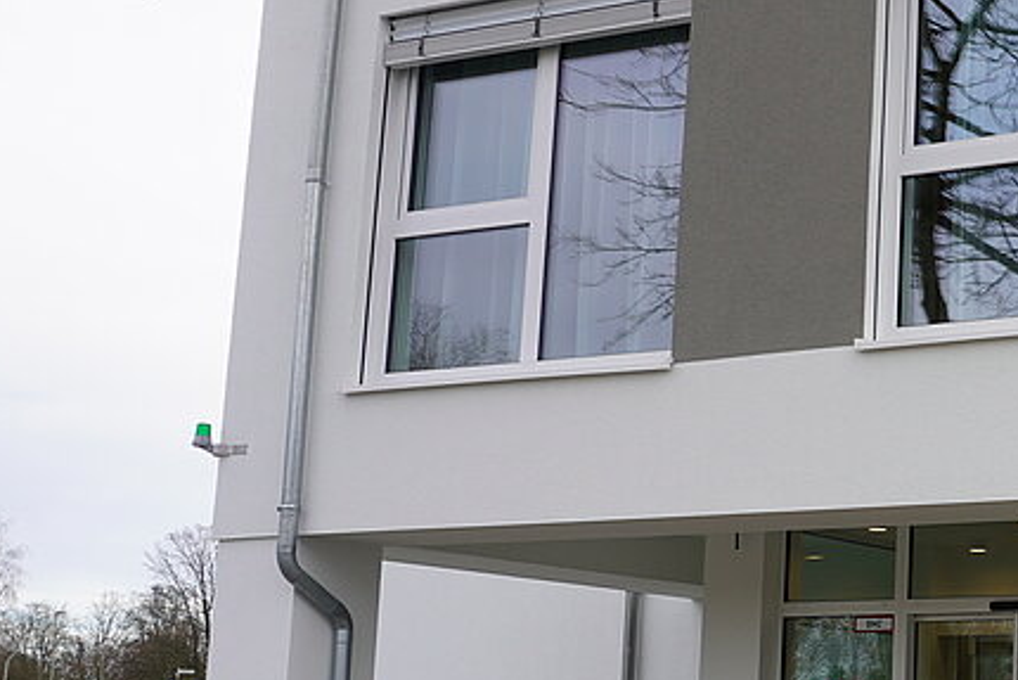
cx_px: 1241
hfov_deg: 26.5
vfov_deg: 20.3
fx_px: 1895
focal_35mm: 67
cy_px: 429
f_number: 7.1
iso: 100
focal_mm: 16
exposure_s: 1/100
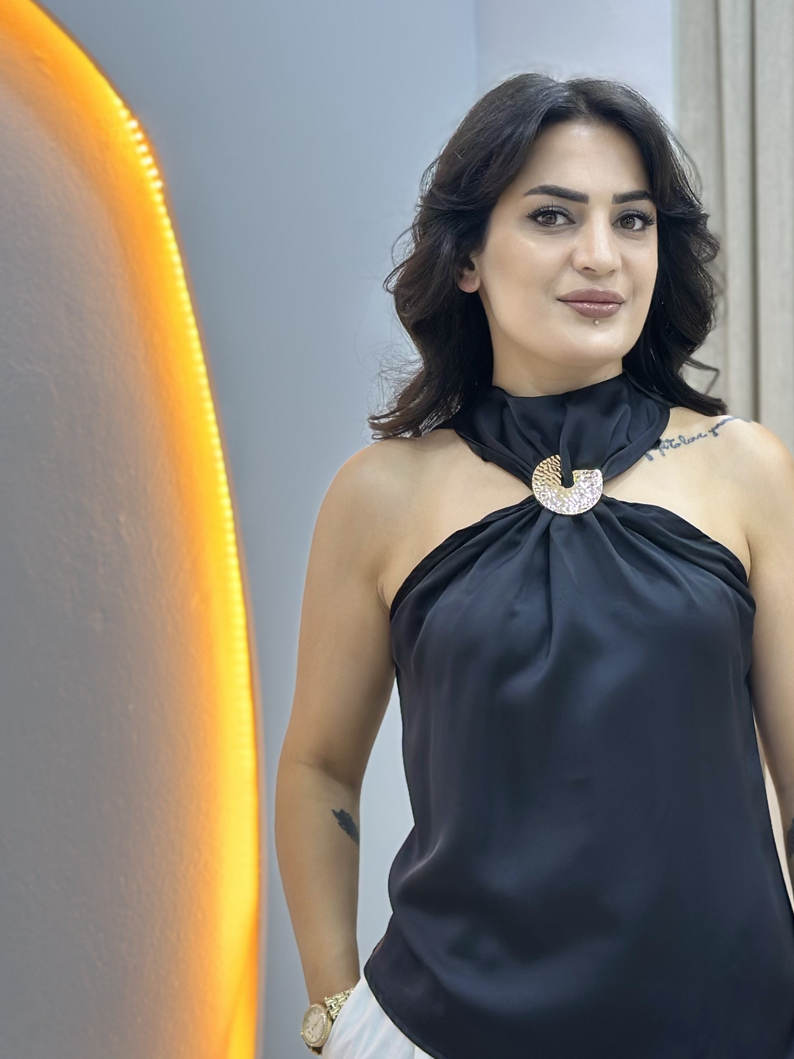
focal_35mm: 77
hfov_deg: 19.0
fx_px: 2355
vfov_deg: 25.3
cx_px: 613
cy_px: 602
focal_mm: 6.86
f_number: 1.78
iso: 64
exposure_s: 1/125
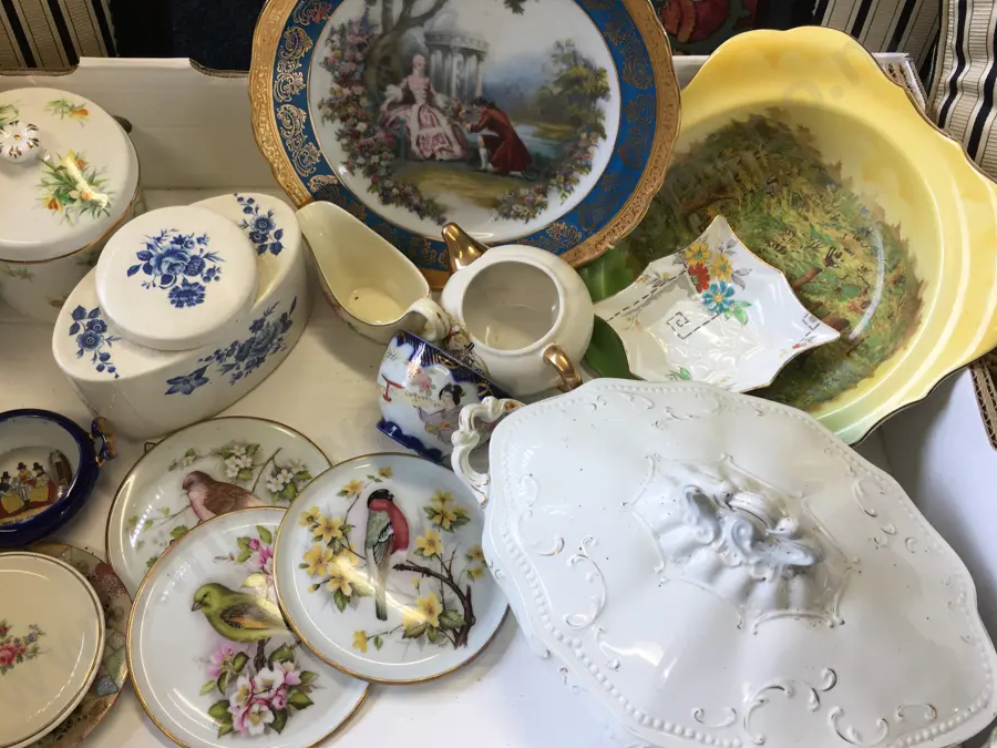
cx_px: 450
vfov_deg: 42.9
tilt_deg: -57.3
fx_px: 950
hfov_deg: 55.3
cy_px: 365
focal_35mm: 33
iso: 40
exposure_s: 1/100
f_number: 2.2
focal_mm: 4.15
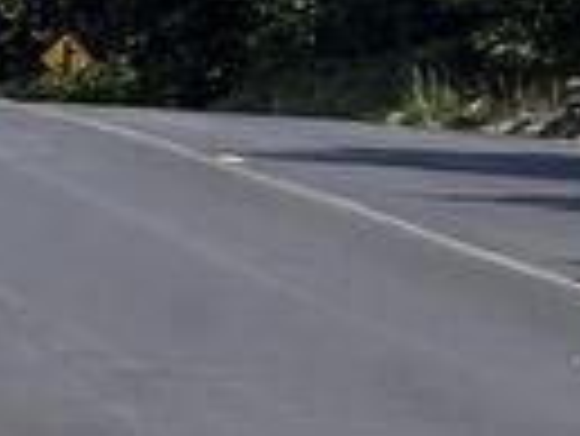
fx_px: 12494
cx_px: -1088
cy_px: -27
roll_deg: -1.6
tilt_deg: +2.7
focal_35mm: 745
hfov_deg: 2.6
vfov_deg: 2.0
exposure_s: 1/1422
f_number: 2.8
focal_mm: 15.66
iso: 50
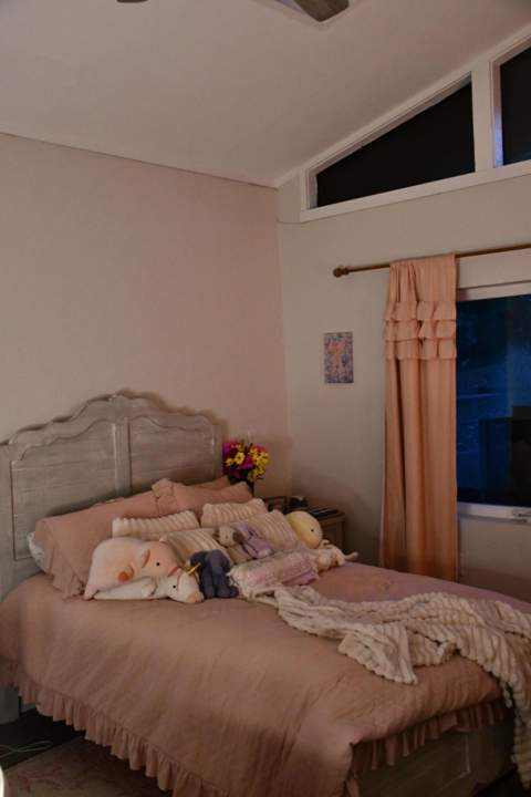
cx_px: 266
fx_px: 796
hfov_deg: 36.9
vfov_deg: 53.1
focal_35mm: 36
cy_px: 398
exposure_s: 1/60
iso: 5000
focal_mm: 24
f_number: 3.8
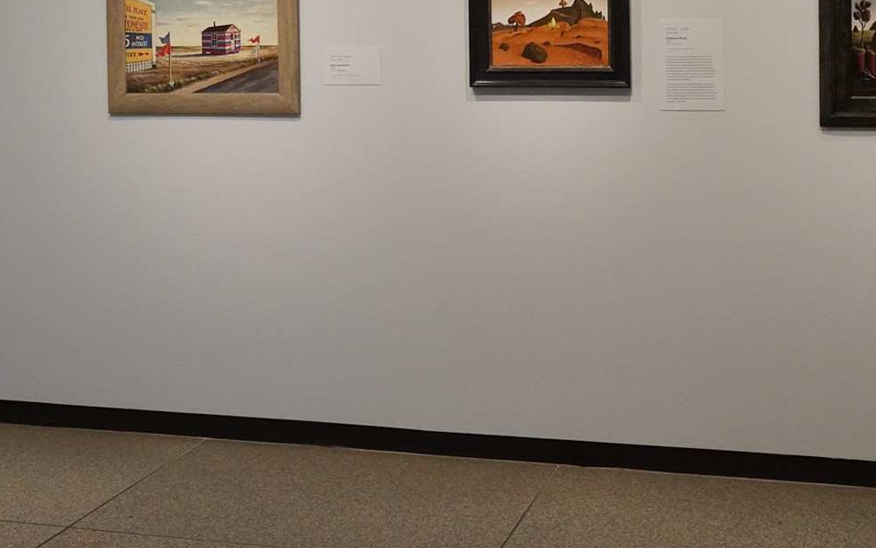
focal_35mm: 67
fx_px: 1600
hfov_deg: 30.5
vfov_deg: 18.9
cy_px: 5
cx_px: 335
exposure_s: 1/100
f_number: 9
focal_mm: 32
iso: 6400
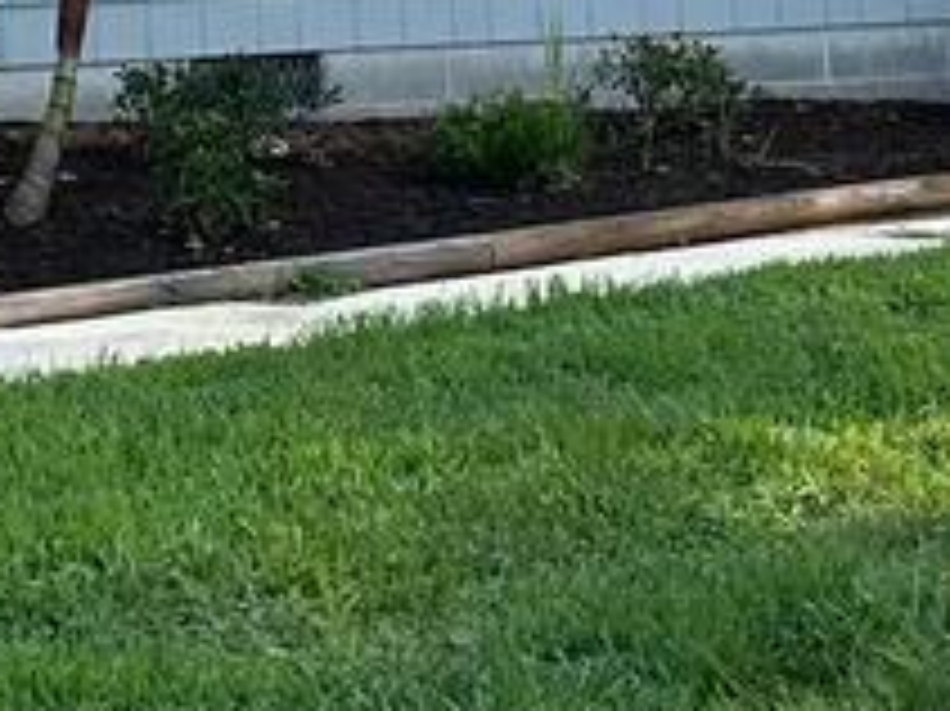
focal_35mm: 164
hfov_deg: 12.0
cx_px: 581
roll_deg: +1.5
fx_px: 4498
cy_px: -536
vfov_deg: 8.7
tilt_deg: +4.7
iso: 80
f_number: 1.78
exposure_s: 1/1721
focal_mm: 6.86
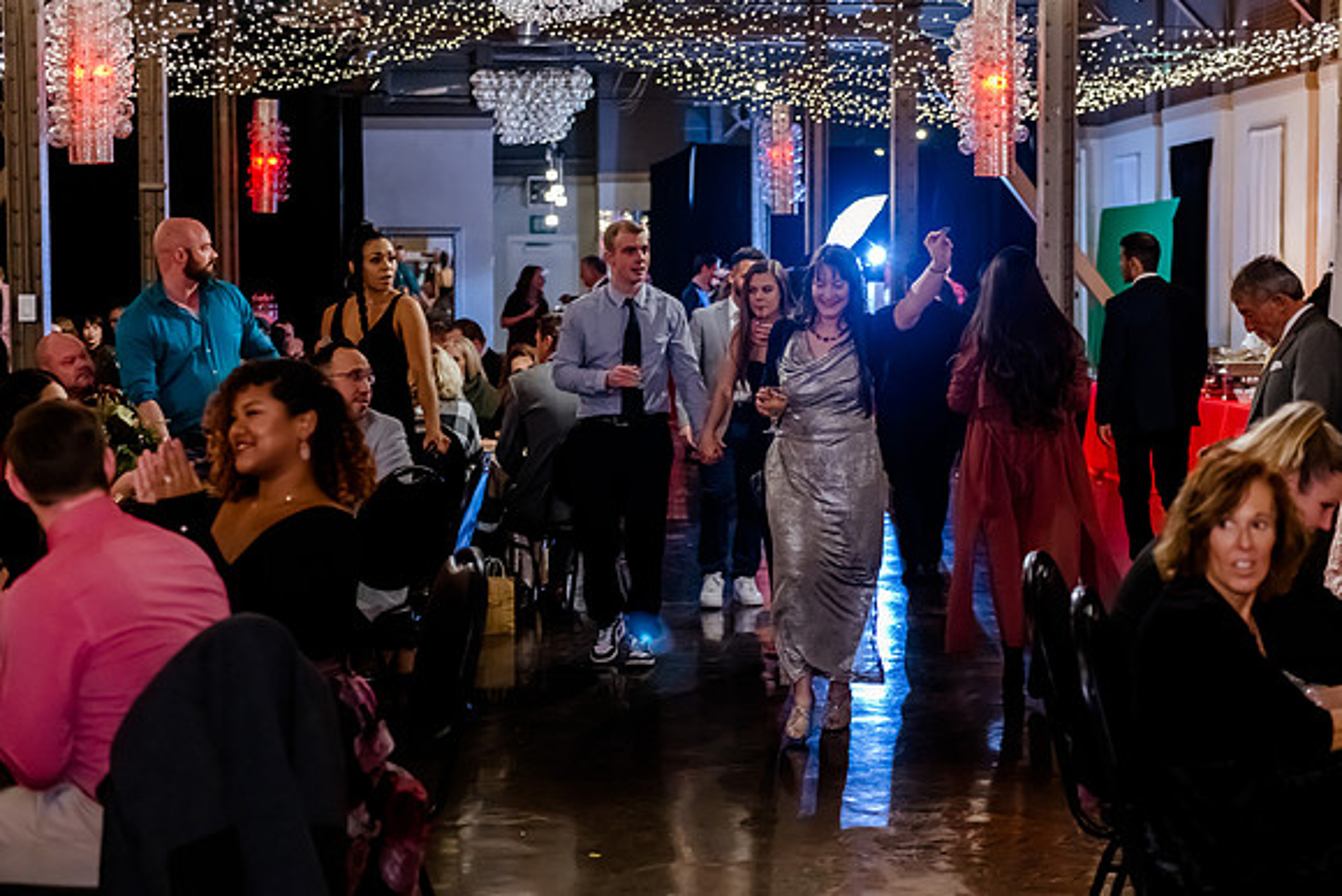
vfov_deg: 21.4
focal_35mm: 63
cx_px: 749
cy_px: 450
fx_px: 2367
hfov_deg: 31.6
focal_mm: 56
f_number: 2.8
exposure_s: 1/160
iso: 5000
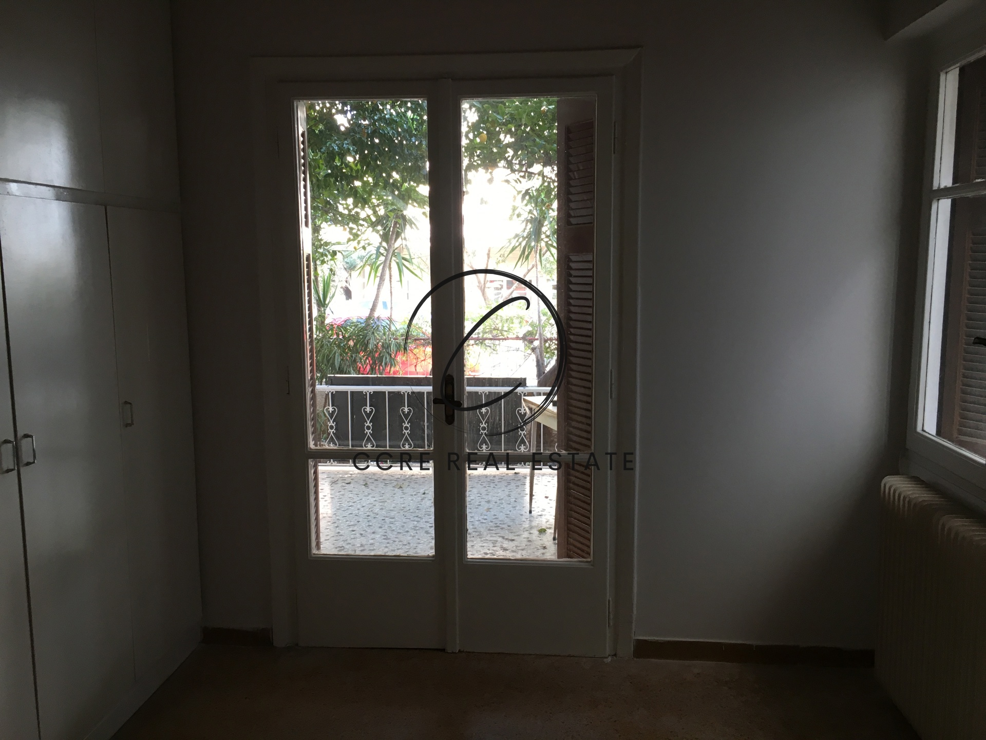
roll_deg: +0.1
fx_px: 826
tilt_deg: -7.7
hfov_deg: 61.7
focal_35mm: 29
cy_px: 370
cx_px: 493
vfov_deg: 48.2
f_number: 2.2
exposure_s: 1/33
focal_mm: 4.15
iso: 64
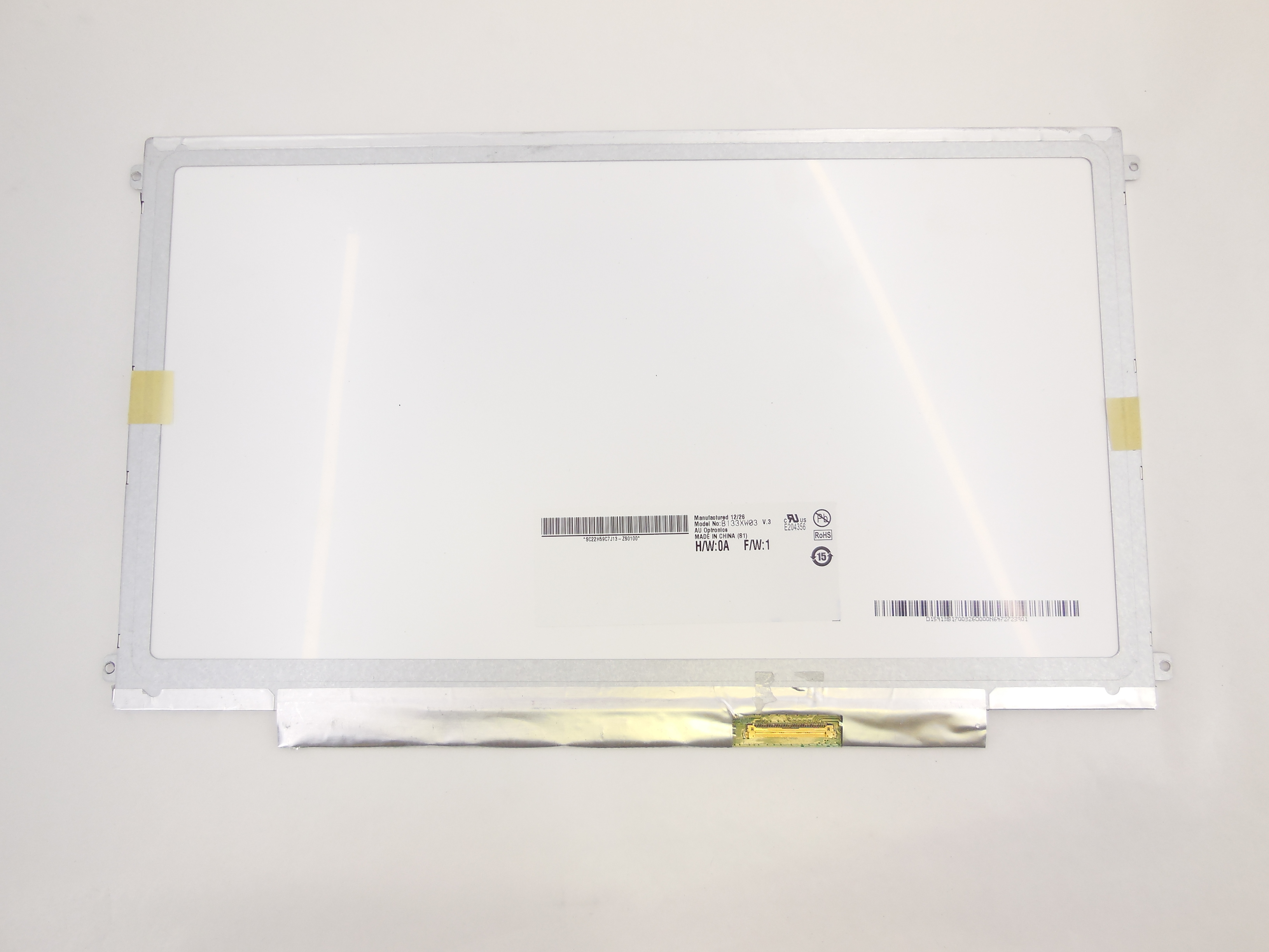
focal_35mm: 25
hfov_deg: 69.4
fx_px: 916
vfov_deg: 54.9
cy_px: 476
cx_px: 634
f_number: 3.1
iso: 125
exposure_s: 1/50
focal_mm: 4.5
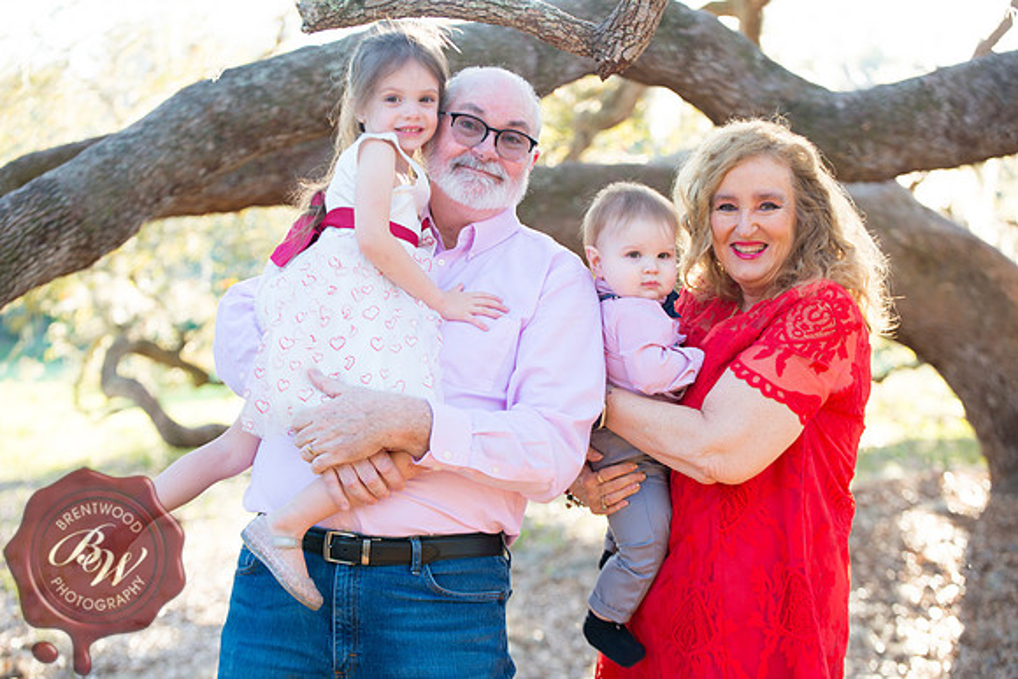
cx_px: 509
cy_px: 340
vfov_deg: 19.5
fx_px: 1980
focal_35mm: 70
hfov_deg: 28.8
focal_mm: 70
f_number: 3.5
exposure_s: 1/125
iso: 200
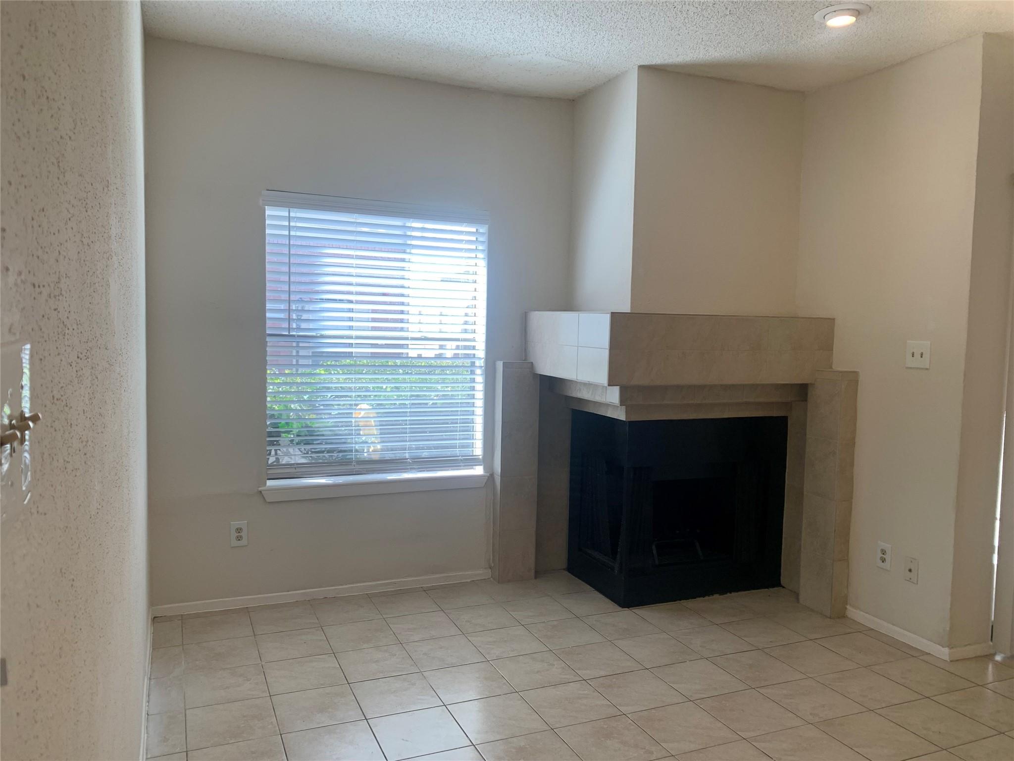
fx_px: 762
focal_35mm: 26
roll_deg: -0.8
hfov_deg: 67.3
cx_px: 507
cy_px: 380
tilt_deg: -6.1
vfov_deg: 53.1
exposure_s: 1/122
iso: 50
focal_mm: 4.25
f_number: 1.8
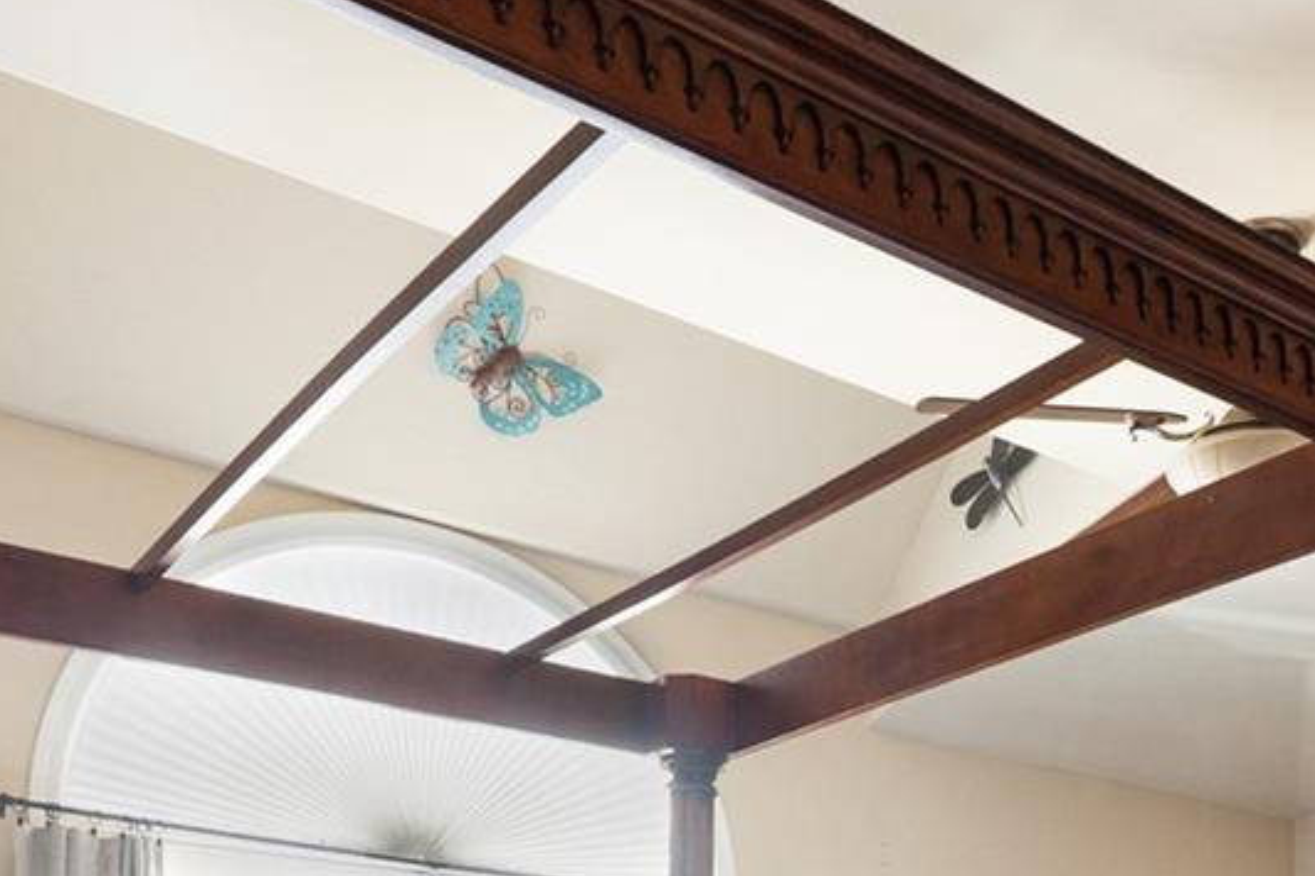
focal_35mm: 50
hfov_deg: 37.3
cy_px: 1207
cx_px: 1197
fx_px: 1807
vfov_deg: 23.4
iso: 640
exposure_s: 1/2.5
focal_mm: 16.5
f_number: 8
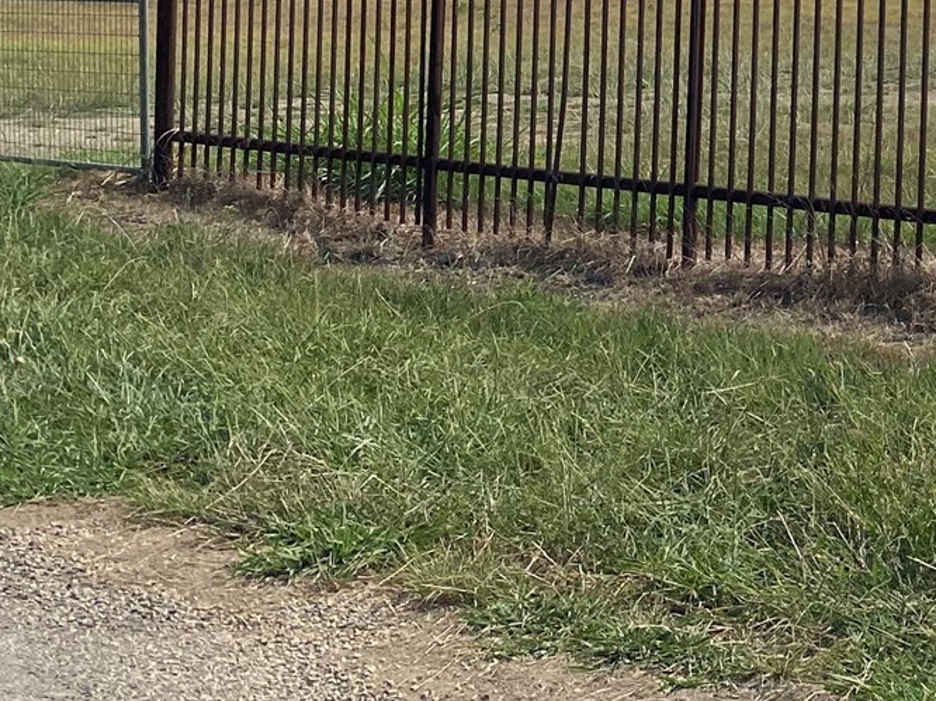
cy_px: -152
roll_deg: +0.1
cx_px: 1407
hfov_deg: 20.8
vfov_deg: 17.5
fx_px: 2162
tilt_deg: +2.1
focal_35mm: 80
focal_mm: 4.25
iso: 32
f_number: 1.8
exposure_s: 1/8850
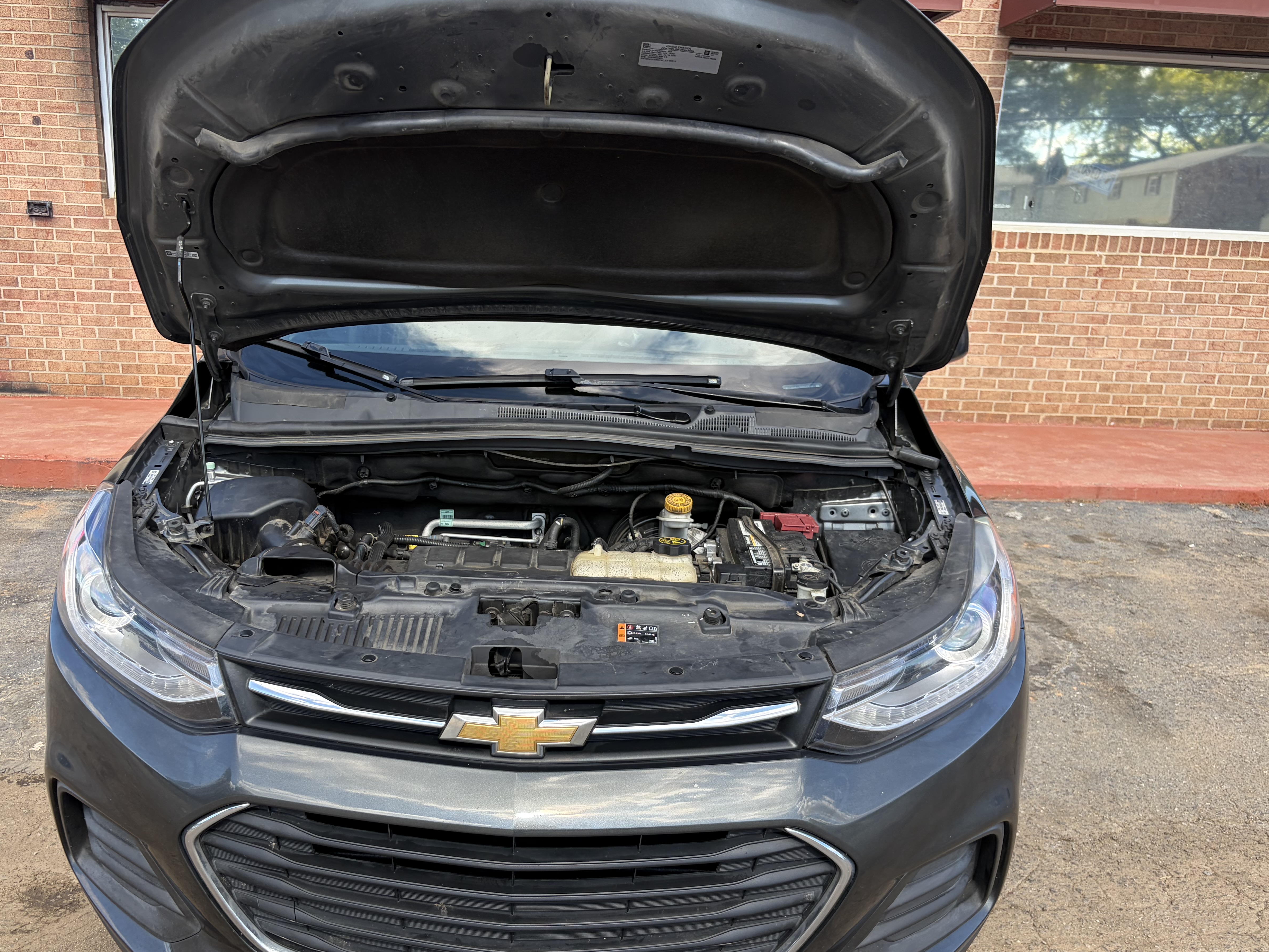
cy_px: 554
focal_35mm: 31
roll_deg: -2.9
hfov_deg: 58.2
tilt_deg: -15.9
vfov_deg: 45.3
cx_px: 559
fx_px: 1136
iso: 50
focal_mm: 5.96
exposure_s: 1/548
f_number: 1.6
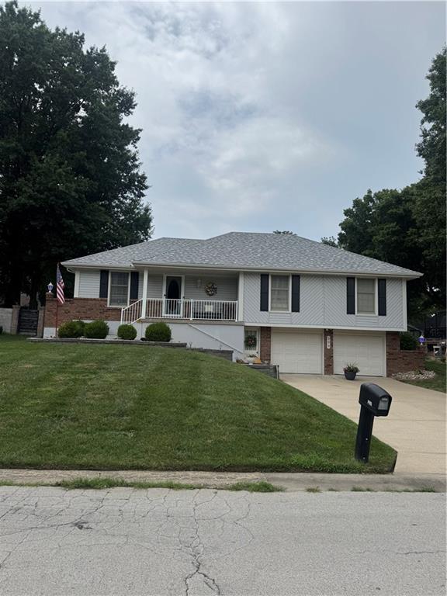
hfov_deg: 56.8
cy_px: 298
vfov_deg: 71.6
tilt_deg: +7.8
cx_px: 224
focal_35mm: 24
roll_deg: -2.2
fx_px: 413
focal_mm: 6.76
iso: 80
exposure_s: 1/7937
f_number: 1.78
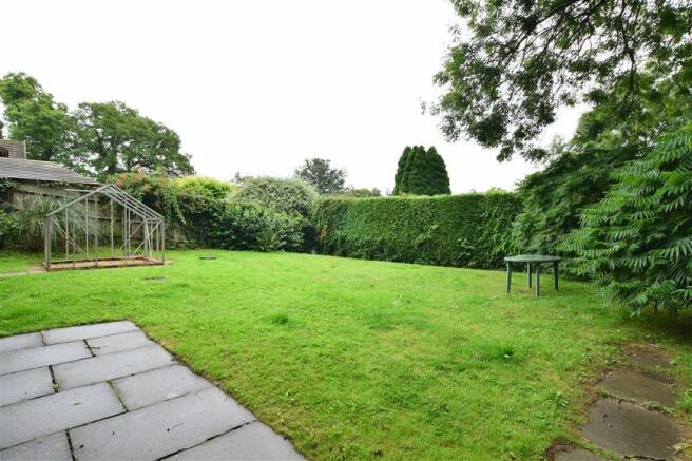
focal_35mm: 17
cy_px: 230
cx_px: 346
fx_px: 331
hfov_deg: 92.5
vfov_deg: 69.6
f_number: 16
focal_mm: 11.5
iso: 320
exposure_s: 1/60
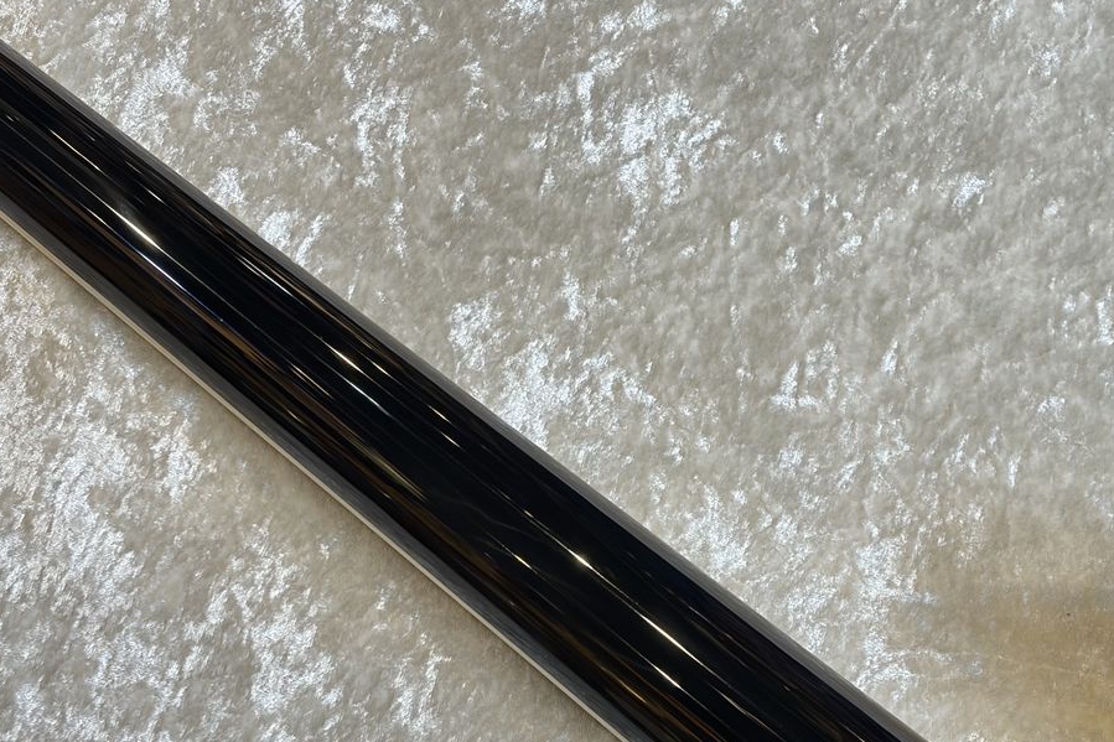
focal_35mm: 77
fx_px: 2382
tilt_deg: -65.2
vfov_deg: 17.6
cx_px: 560
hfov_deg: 26.3
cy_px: 543
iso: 125
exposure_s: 1/60
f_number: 1.6
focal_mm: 5.96
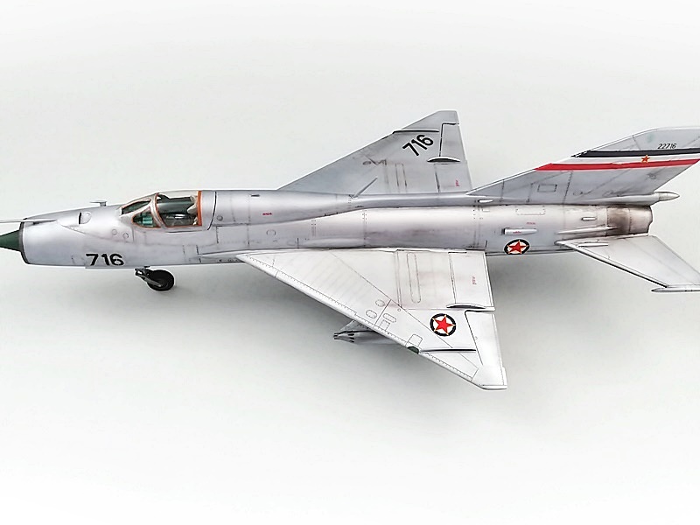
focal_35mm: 42
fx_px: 849
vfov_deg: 34.3
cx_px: 350
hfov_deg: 44.8
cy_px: 262
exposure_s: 1/24
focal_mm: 3.95
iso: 500
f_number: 1.8
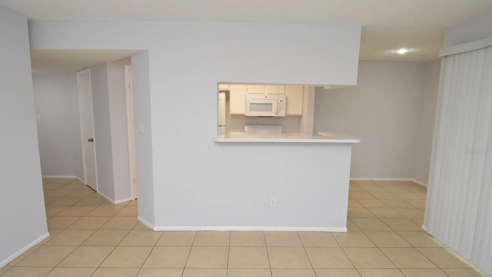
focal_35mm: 19
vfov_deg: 58.2
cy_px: 152
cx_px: 244
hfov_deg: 89.6
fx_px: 248
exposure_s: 1/60
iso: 400
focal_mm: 12
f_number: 4
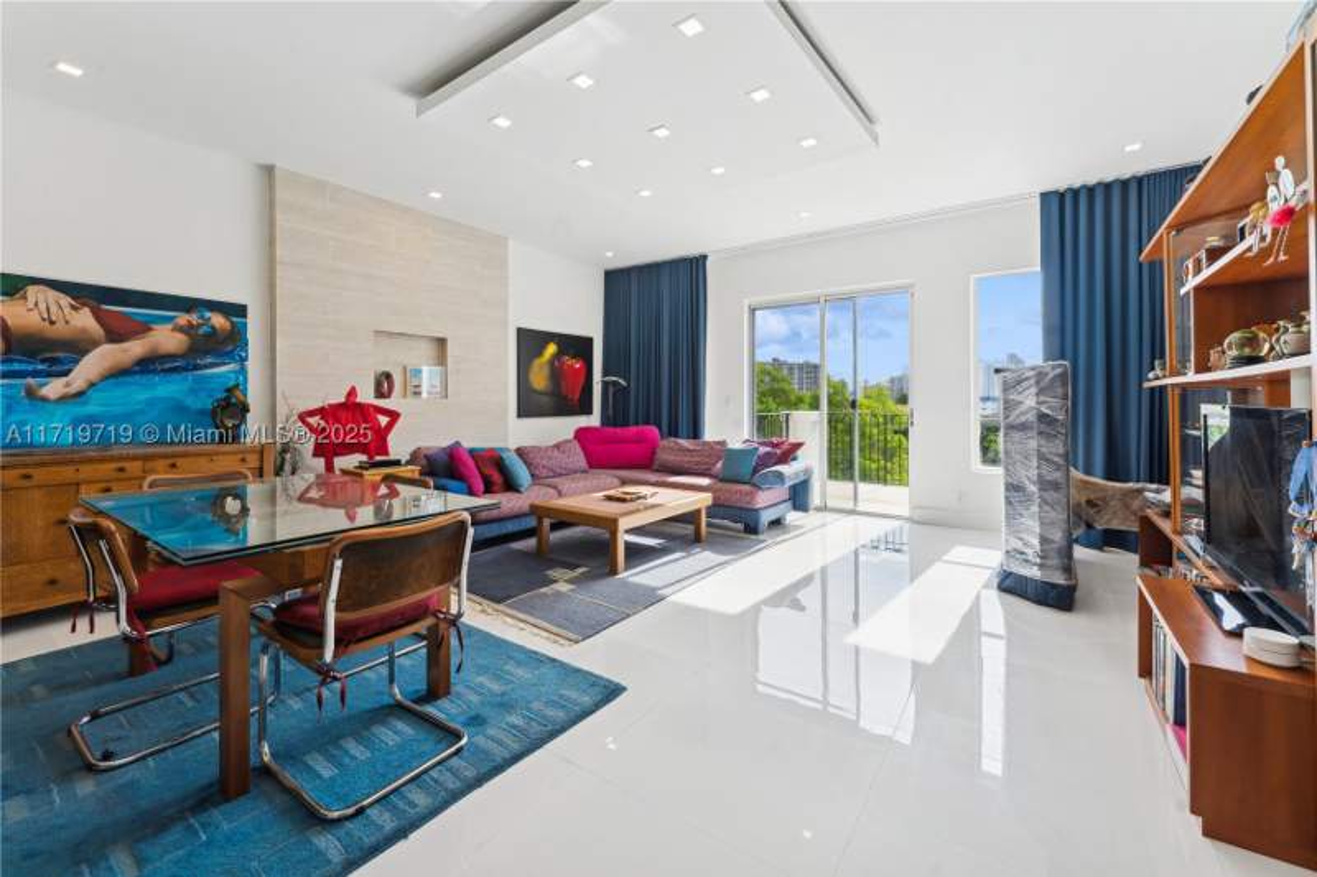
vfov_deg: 81.2
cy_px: 438
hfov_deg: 104.3
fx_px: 512
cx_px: 658
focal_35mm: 14
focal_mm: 14
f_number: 10
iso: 200
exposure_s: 1/40
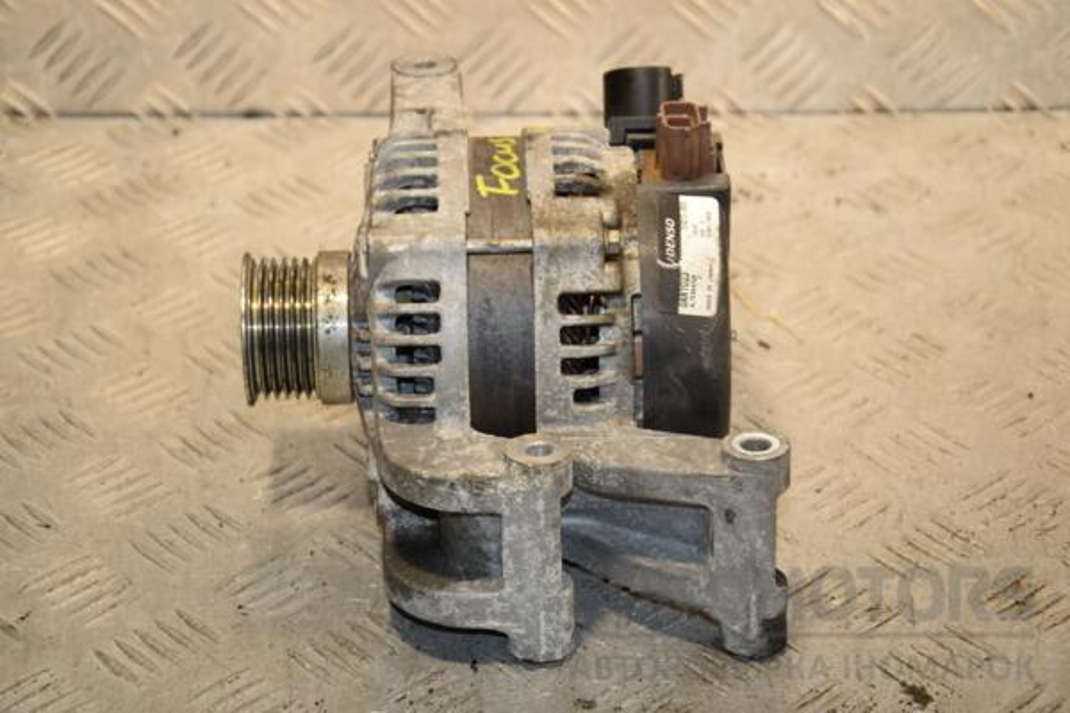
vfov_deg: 13.0
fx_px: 3121
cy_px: 356
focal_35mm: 105
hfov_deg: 19.5
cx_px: 535
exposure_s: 1/200
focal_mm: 70
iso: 800
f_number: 7.1
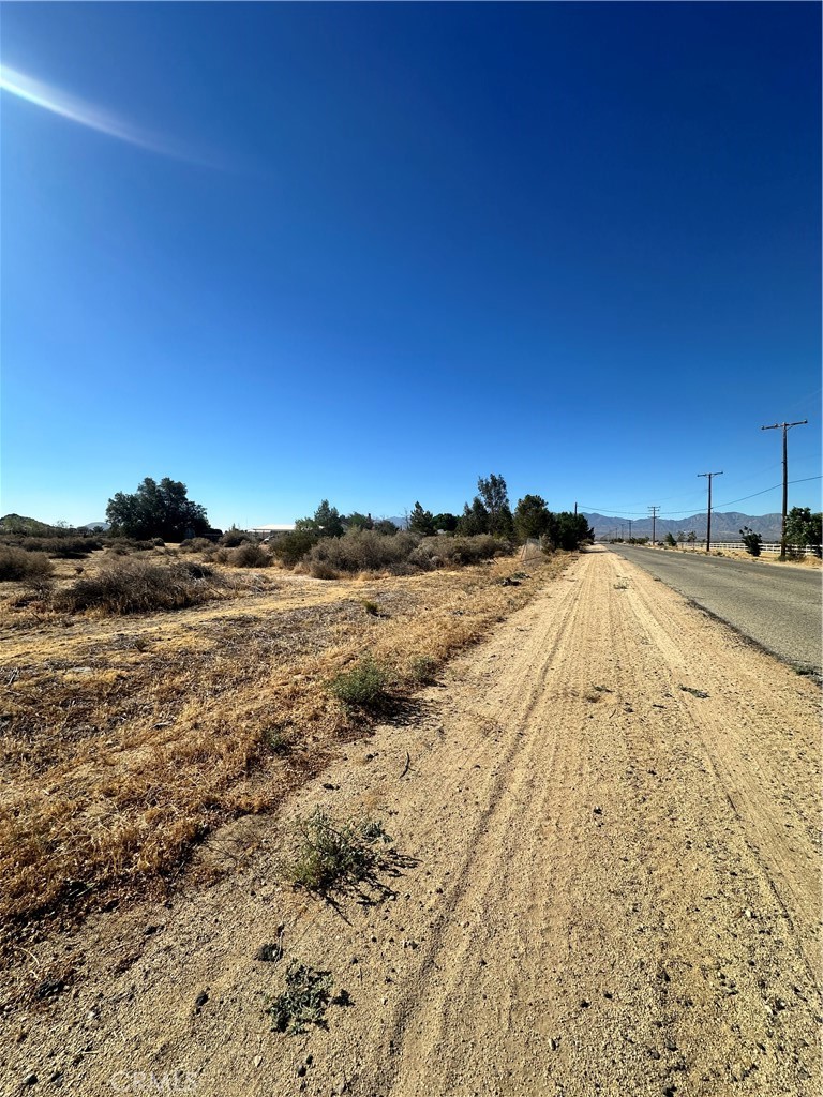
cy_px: 548
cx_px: 412
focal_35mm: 14
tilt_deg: -0.3
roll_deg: -2.0
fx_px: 444
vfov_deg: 102.1
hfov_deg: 85.7
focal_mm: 2.22
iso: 50
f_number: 2.2
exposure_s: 1/3125
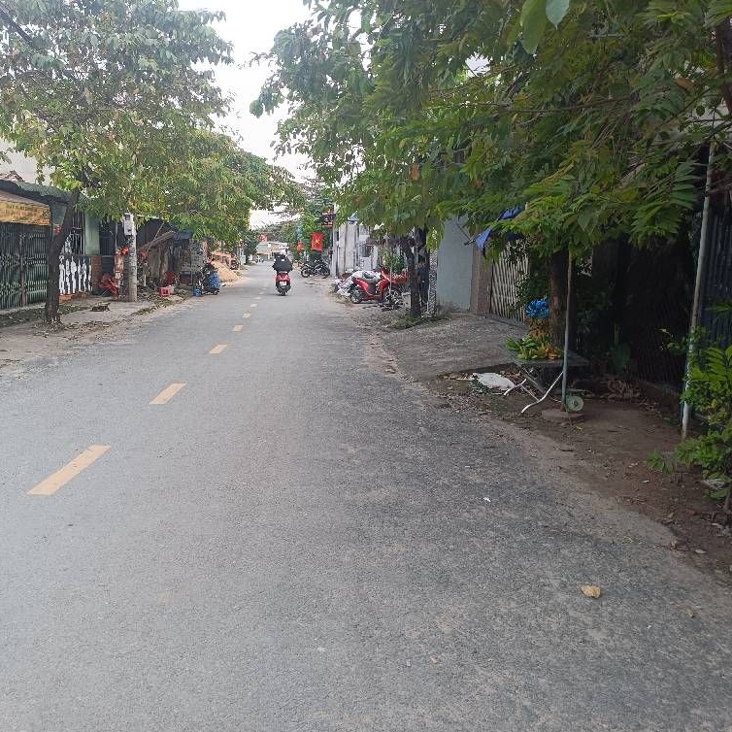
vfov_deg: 54.0
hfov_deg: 53.5
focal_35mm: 30
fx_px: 718
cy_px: 365
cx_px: 282
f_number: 1.7
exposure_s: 1/50
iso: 160
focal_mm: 4.7
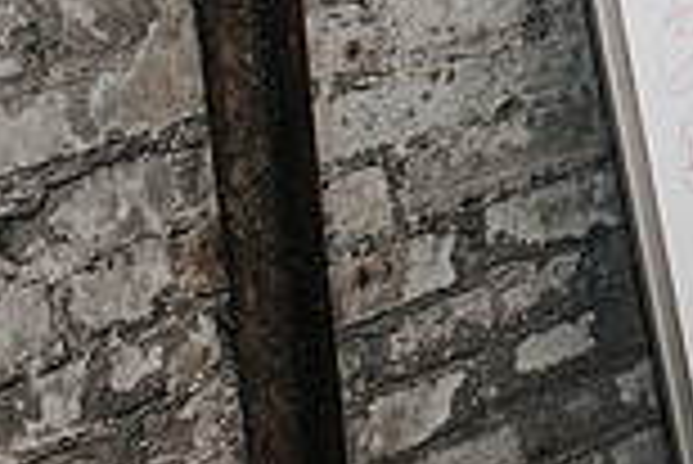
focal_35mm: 132
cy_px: -47
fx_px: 2543
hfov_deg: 14.5
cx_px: 1040
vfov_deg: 10.3
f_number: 3.2
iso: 800
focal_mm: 35
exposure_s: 1/200
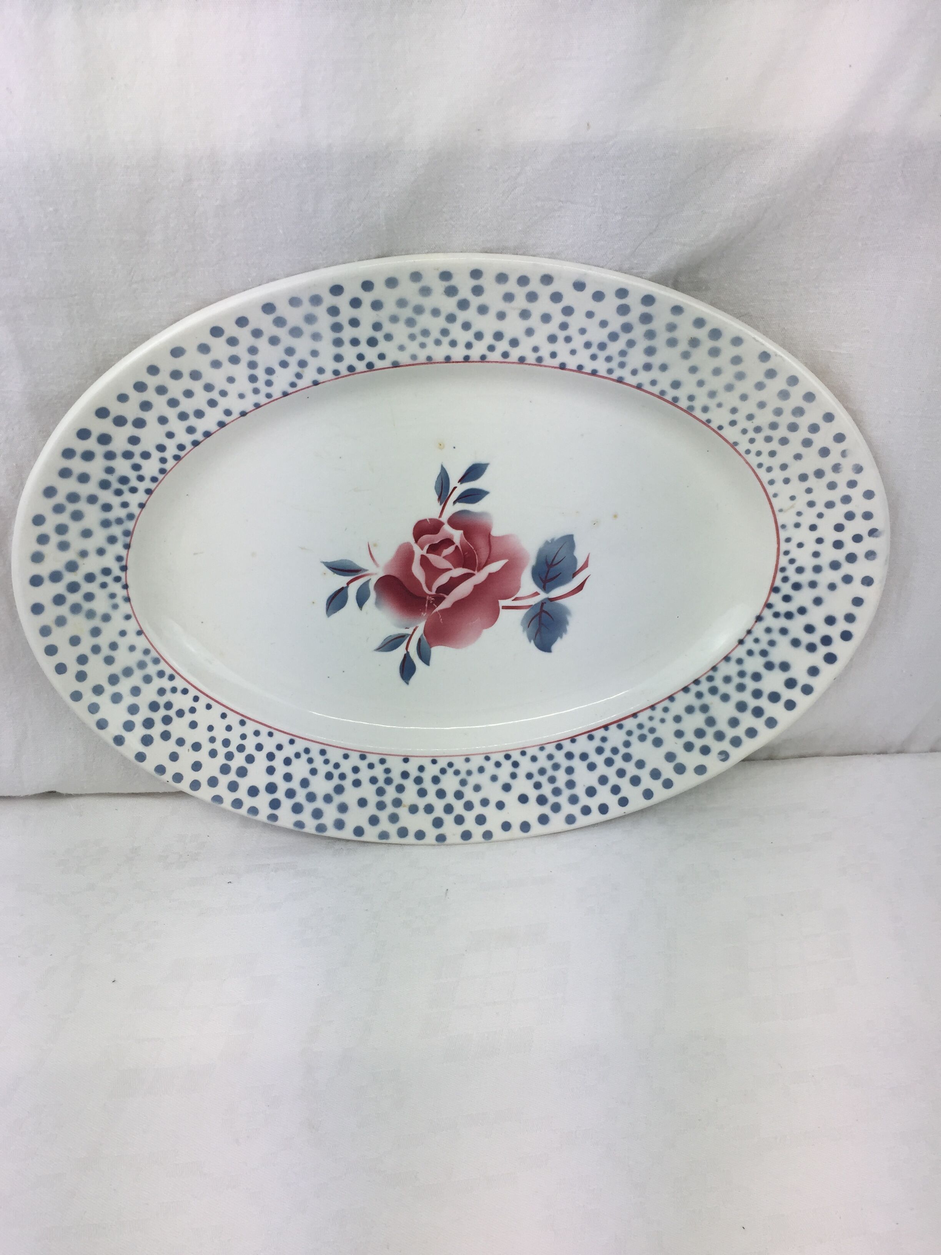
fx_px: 1051
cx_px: 470
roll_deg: +1.4
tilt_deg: -31.2
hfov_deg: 48.2
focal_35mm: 29
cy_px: 628
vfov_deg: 61.7
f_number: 2.2
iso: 32
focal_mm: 4.15
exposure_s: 1/273
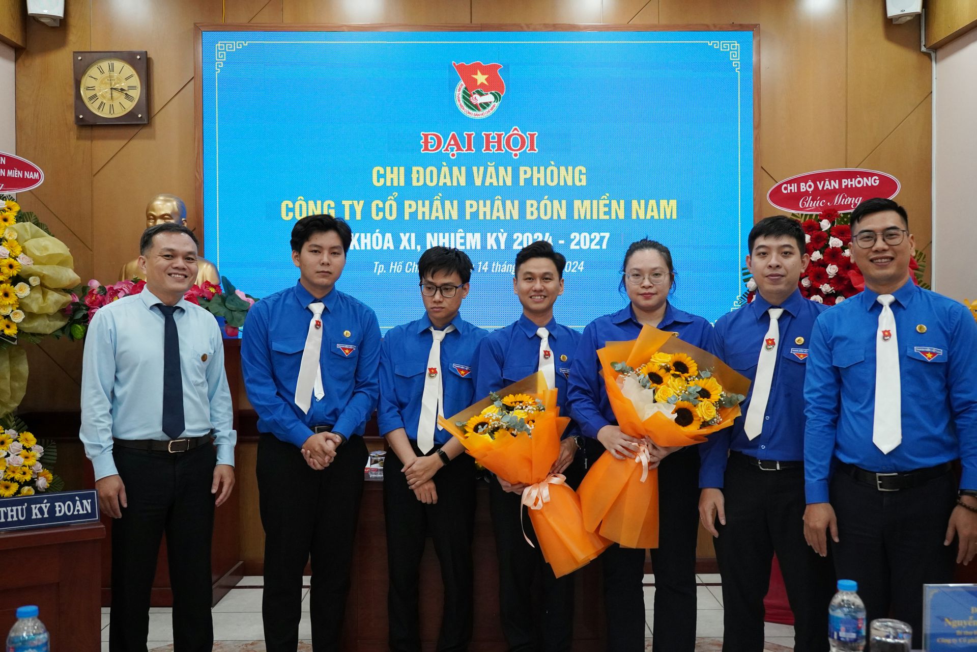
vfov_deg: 36.4
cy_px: 326
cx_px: 488
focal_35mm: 36
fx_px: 989
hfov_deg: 52.6
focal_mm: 24.3
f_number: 3.5
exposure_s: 1/250
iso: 2000
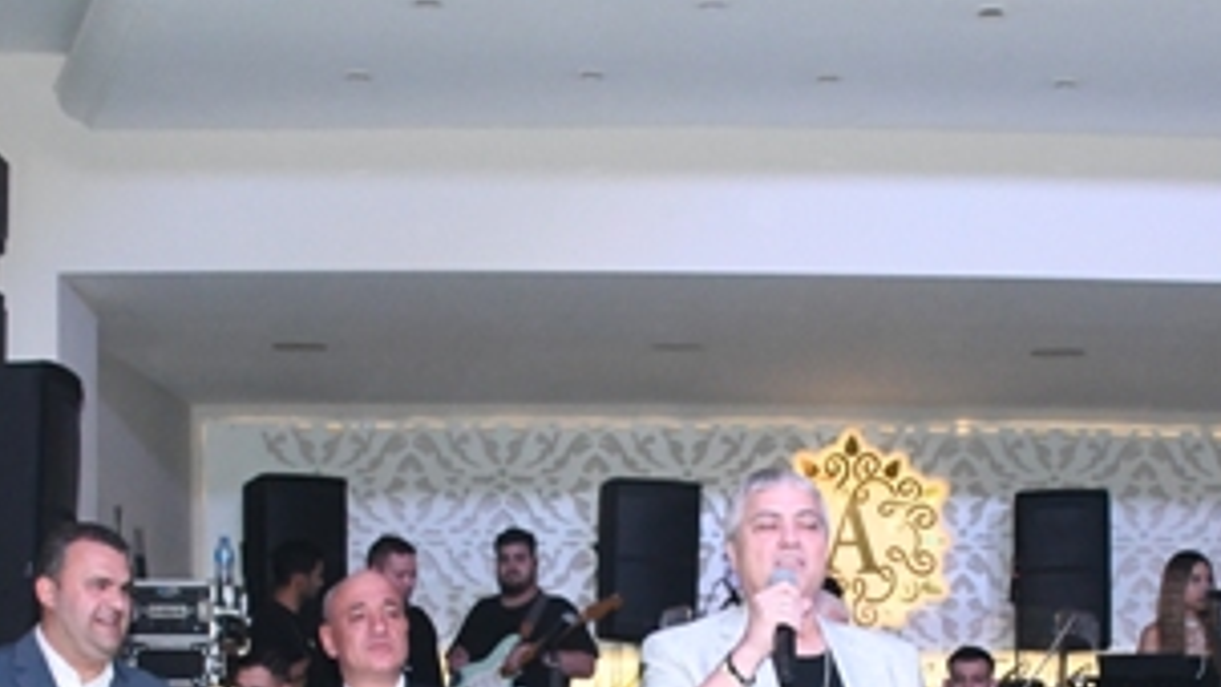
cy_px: 843
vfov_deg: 18.9
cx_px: 724
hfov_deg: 34.8
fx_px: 1943
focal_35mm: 60
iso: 6400
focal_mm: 18
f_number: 8
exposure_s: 1/200
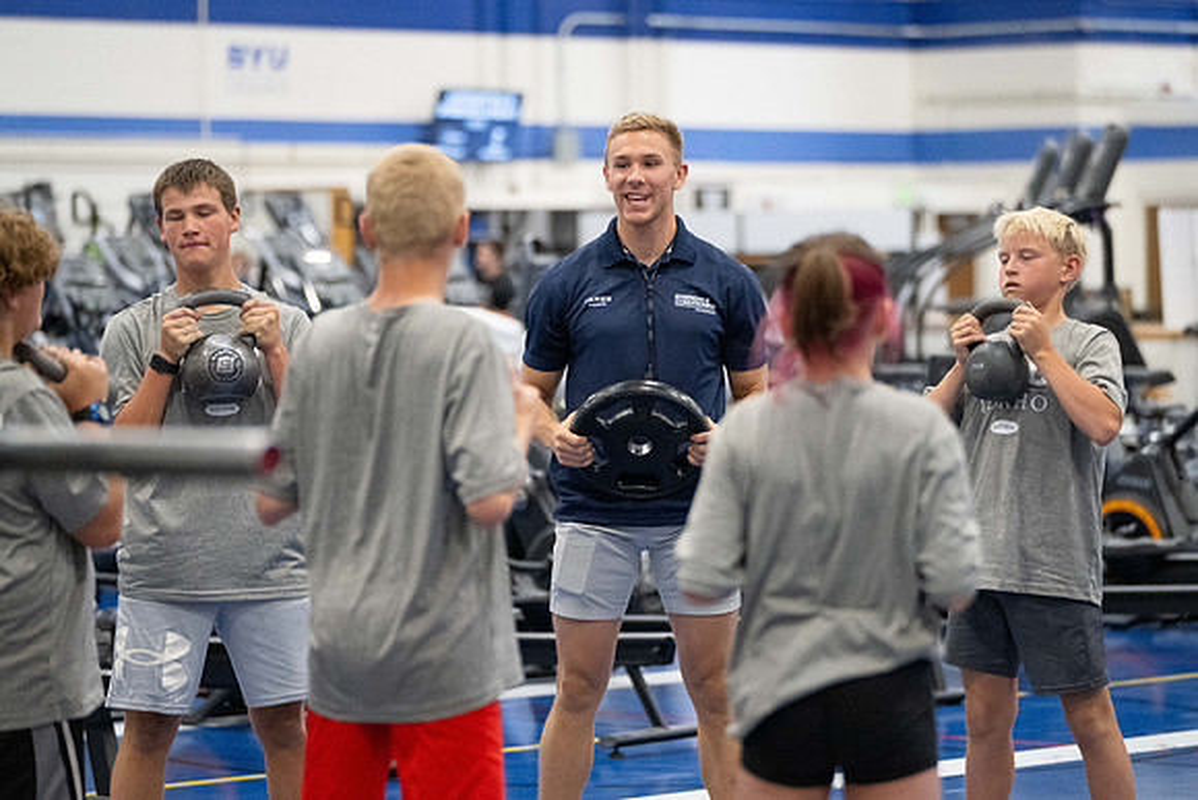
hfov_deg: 14.3
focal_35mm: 144
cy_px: 368
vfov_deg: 9.6
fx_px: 4778
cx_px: 636
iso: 6400
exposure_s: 1/320
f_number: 2.8
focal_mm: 125
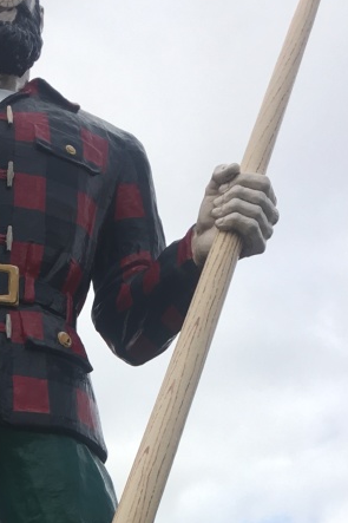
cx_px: -46
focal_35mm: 93
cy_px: 663
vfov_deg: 20.2
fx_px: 1349
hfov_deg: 14.3
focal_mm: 4.15
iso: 25
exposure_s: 1/538
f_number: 2.2
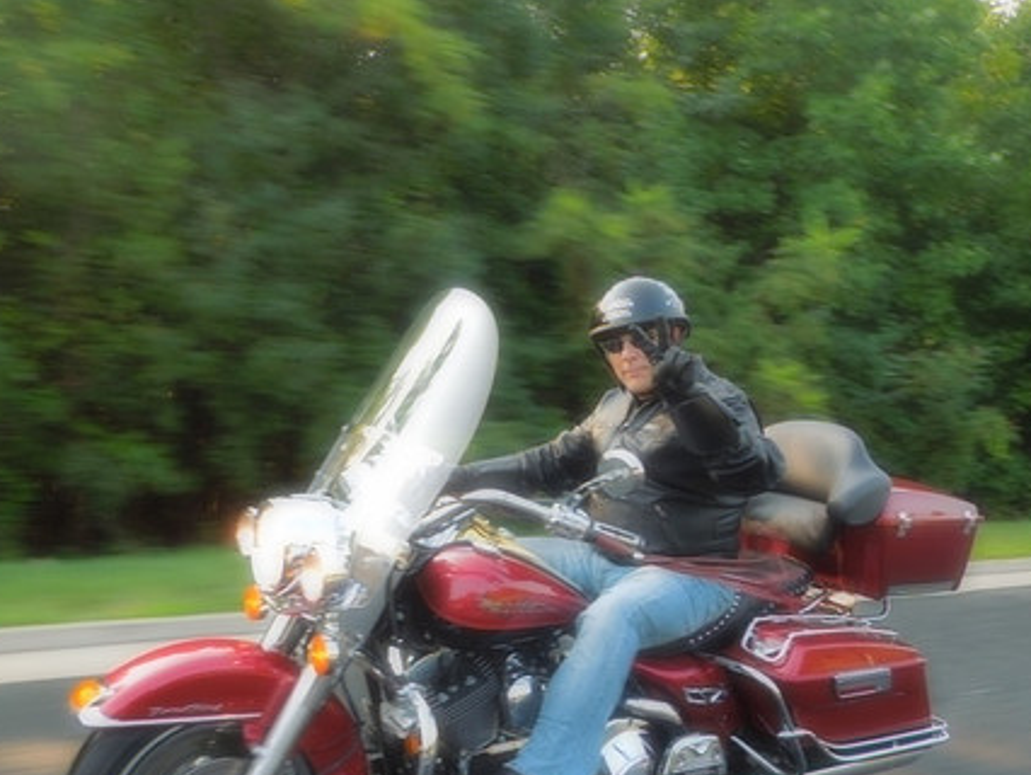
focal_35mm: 34
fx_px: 1013
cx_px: 472
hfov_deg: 53.9
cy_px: 505
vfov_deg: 41.4
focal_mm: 4.5
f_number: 3.3
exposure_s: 1/80
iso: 100
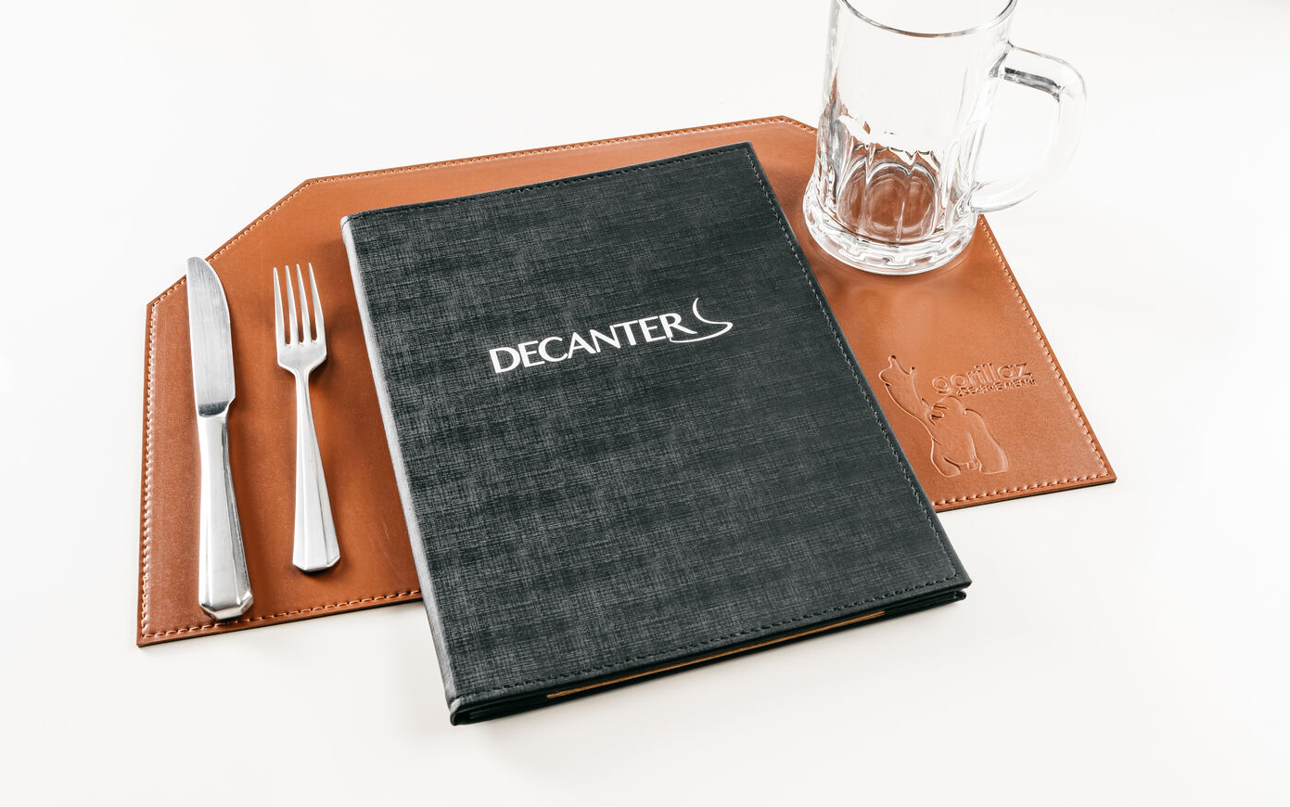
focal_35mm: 40
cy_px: 390
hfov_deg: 49.3
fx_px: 1407
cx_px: 647
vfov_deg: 32.0
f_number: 11
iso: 100
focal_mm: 26
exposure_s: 1/80
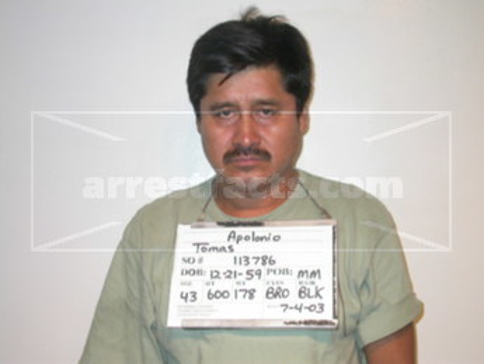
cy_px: 182
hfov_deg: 34.3
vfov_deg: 26.1
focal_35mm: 56
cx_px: 242
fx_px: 783
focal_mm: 11.6
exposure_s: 1/60.3
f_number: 3
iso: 100
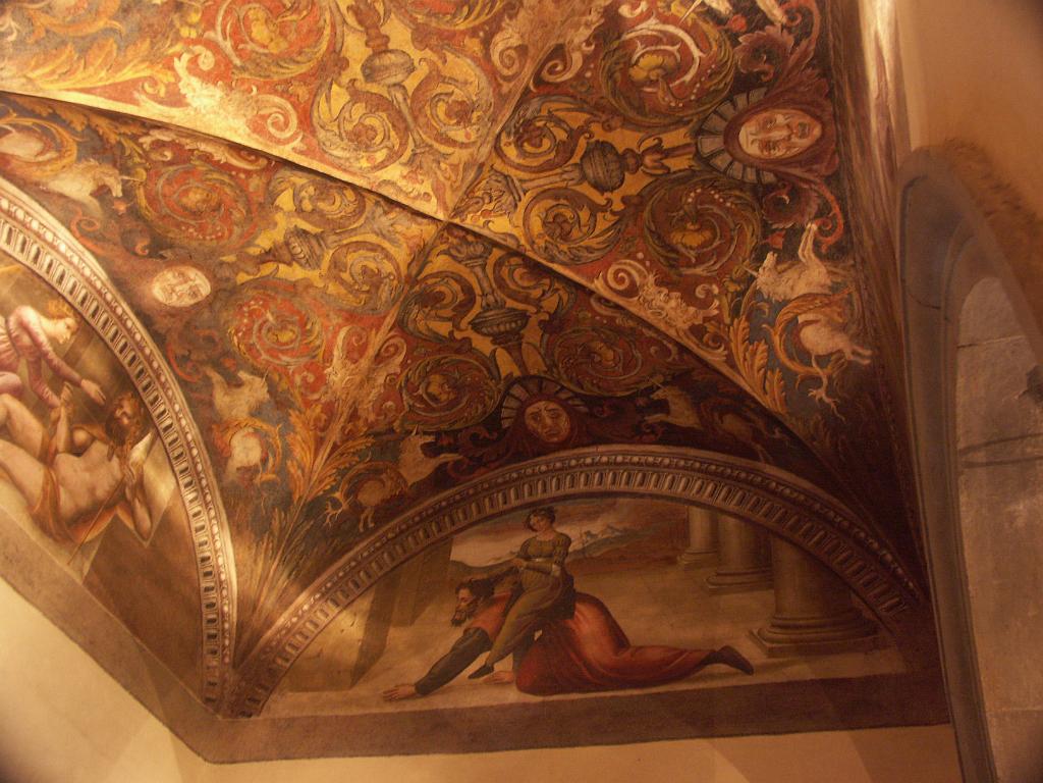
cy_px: 392
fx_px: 964
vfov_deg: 44.2
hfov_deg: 56.8
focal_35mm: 32
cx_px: 522
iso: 200
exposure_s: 1/1.25
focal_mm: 8.34
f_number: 2.8
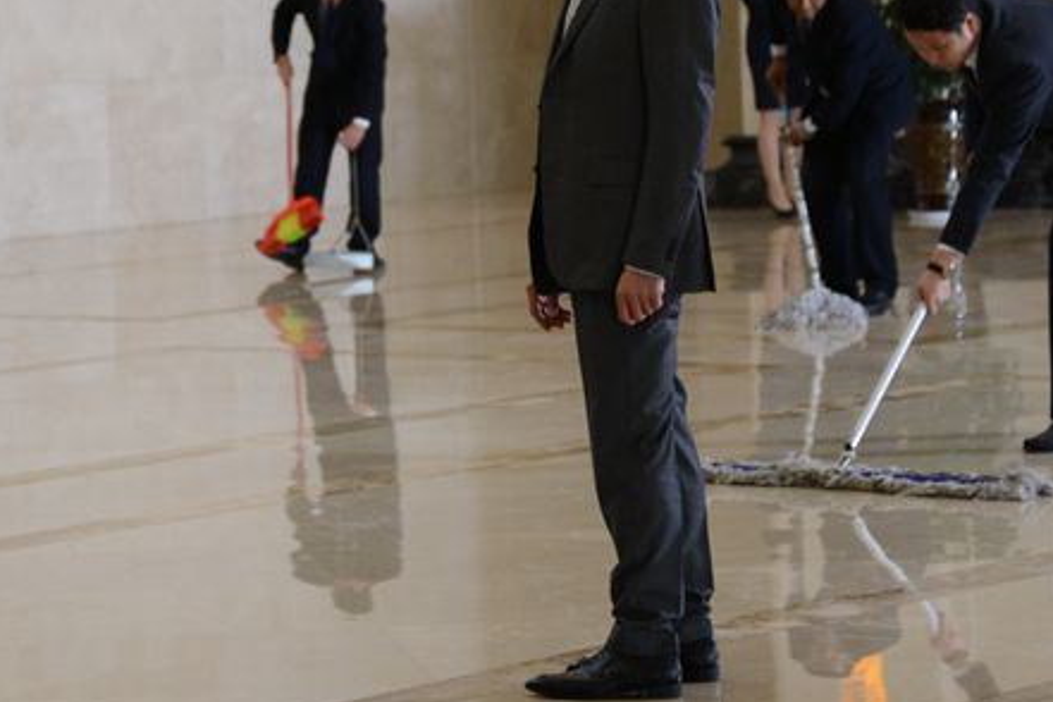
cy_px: 166
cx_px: 635
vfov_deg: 10.8
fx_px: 3714
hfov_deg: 16.1
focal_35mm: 127
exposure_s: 1/250
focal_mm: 80
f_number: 4.5
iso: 1250
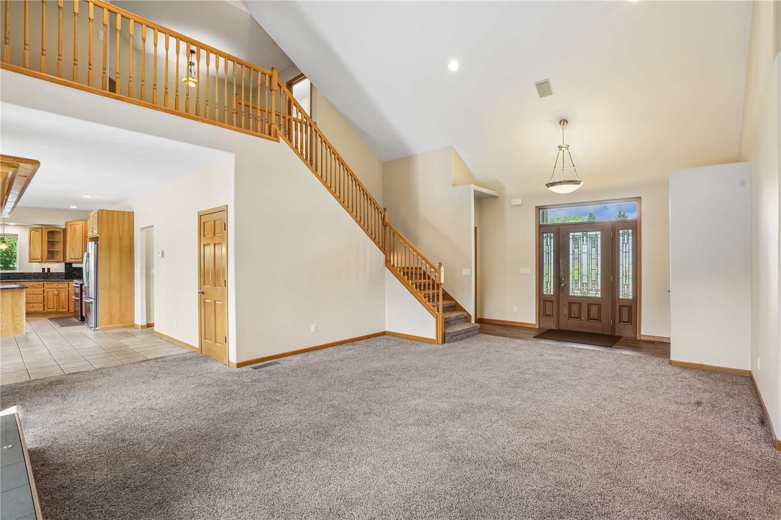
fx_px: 347
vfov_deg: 73.7
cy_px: 260
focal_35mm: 16
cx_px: 390
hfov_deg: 96.7
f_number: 9
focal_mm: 16
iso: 400
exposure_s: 1/5
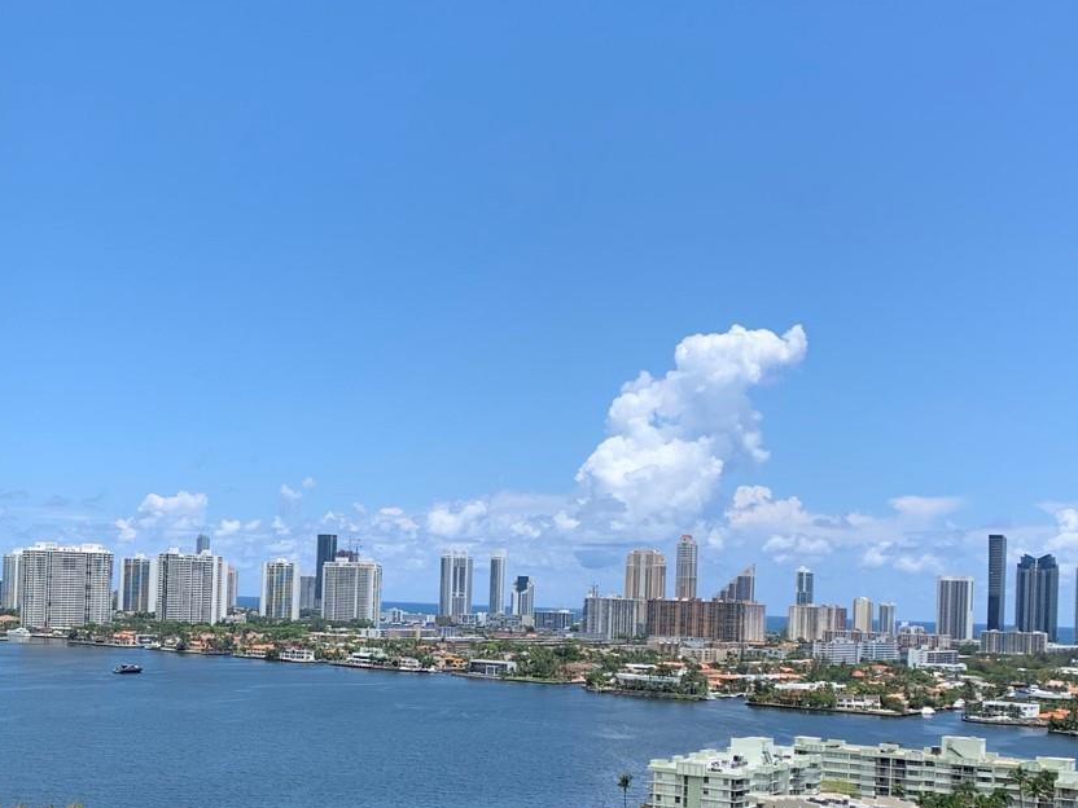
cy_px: 607
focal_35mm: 50
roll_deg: -2.2
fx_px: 1557
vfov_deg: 28.7
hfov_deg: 36.5
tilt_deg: +0.7
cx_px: 178
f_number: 1.8
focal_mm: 4.25
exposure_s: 1/2421
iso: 25
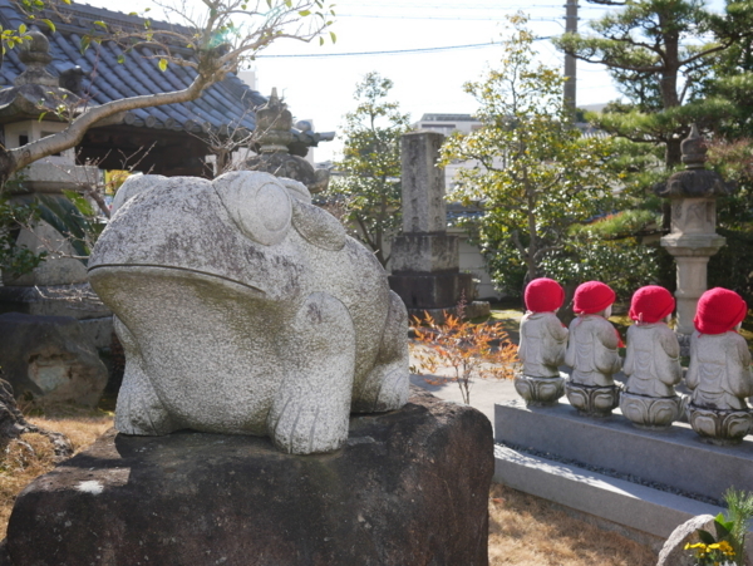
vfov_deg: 36.0
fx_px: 871
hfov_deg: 46.8
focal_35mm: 40
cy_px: 283
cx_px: 376
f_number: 4
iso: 200
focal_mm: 20
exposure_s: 1/640
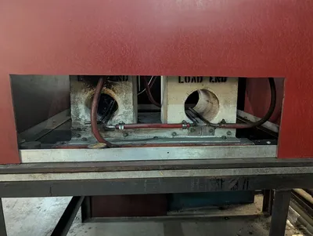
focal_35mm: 24
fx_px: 217
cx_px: 156
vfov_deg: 56.9
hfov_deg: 71.5
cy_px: 118
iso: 2339
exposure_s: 1/60
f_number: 1.68
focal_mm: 6.9
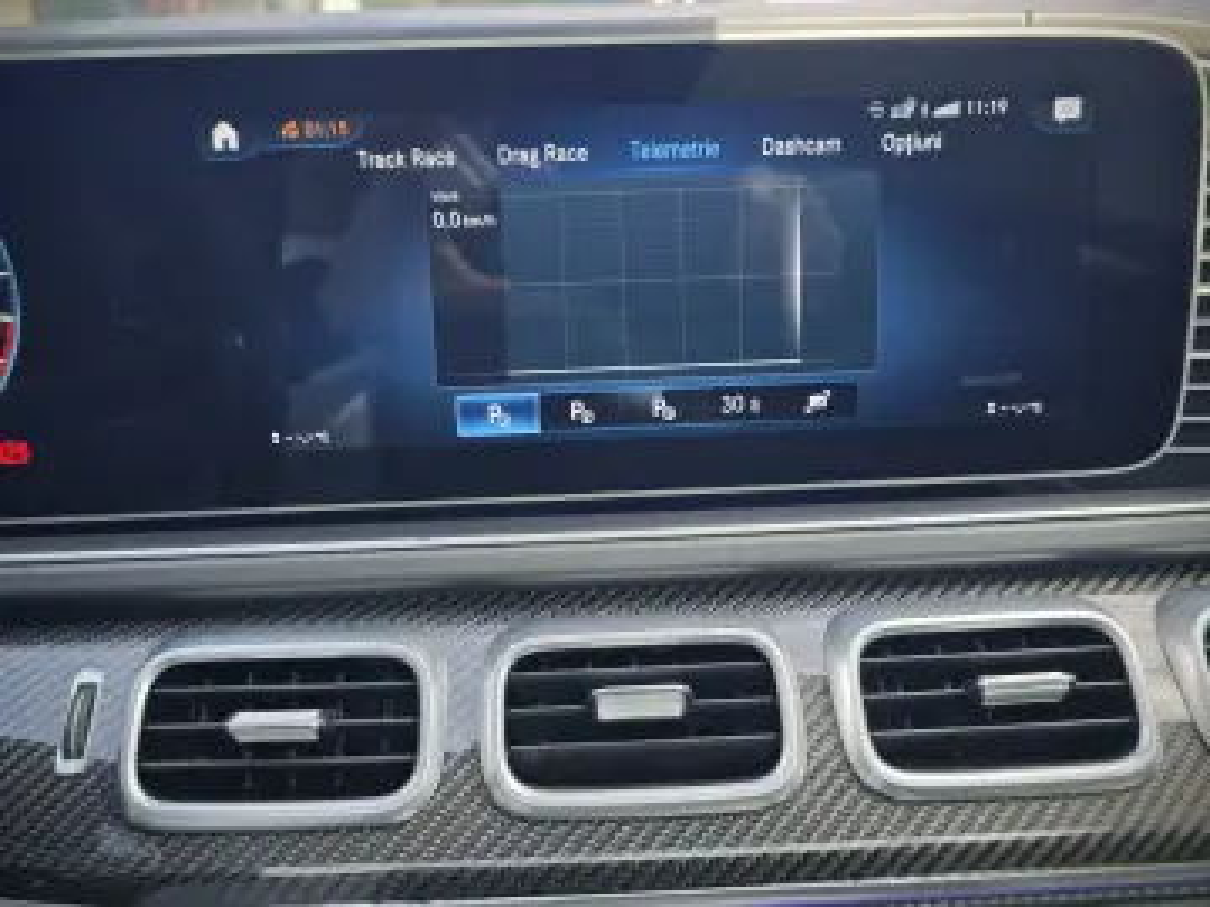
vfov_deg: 40.7
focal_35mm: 35
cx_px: 605
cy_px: 454
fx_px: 1223
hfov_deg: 52.6
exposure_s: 1/211
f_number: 1.4
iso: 50
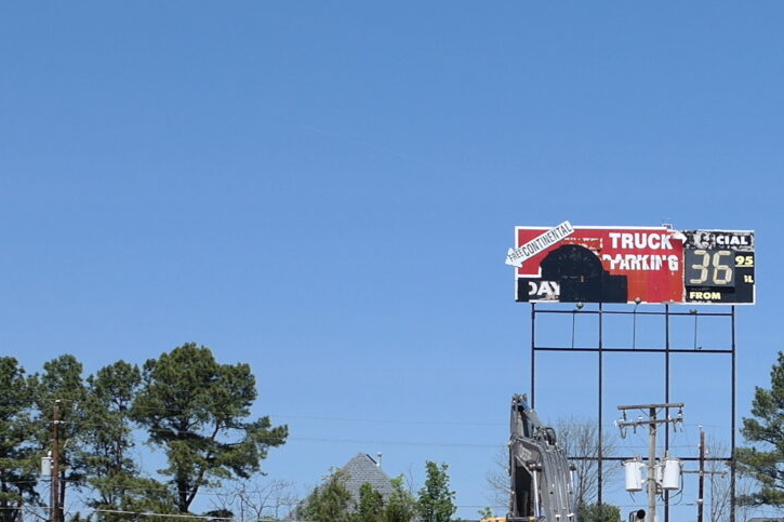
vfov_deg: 12.8
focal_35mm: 106
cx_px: 885
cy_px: 460
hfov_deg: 18.5
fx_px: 2308
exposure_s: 1/400
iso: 100
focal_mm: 20
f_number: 7.1
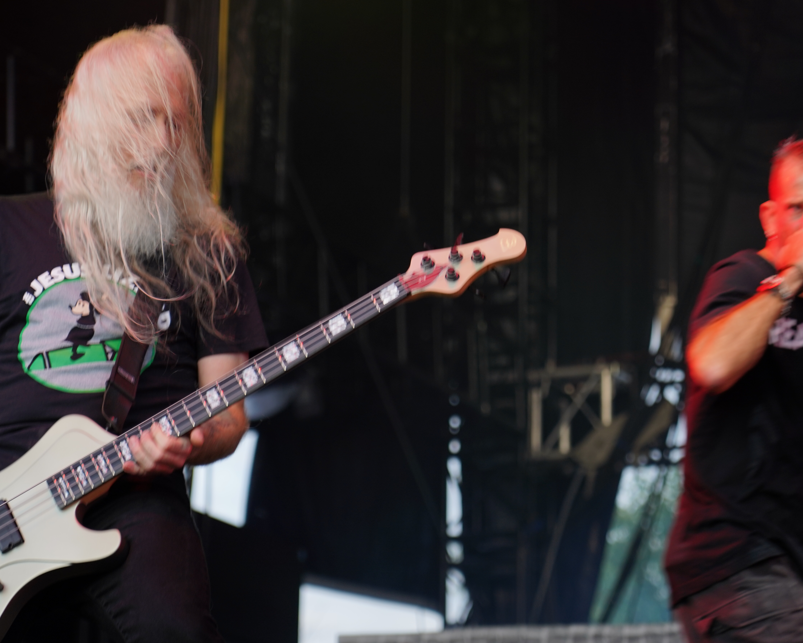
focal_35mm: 133
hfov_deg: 14.5
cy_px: 285
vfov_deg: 11.6
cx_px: 297
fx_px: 3161
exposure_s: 1/125
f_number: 4
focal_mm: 105
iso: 200
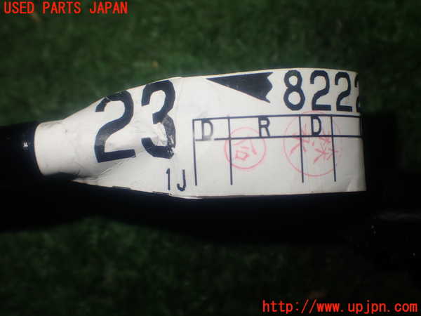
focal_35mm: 41
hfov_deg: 45.8
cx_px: 210
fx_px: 499
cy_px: 158
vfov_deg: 35.1
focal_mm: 7.31
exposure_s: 1/80
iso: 125
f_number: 2.8
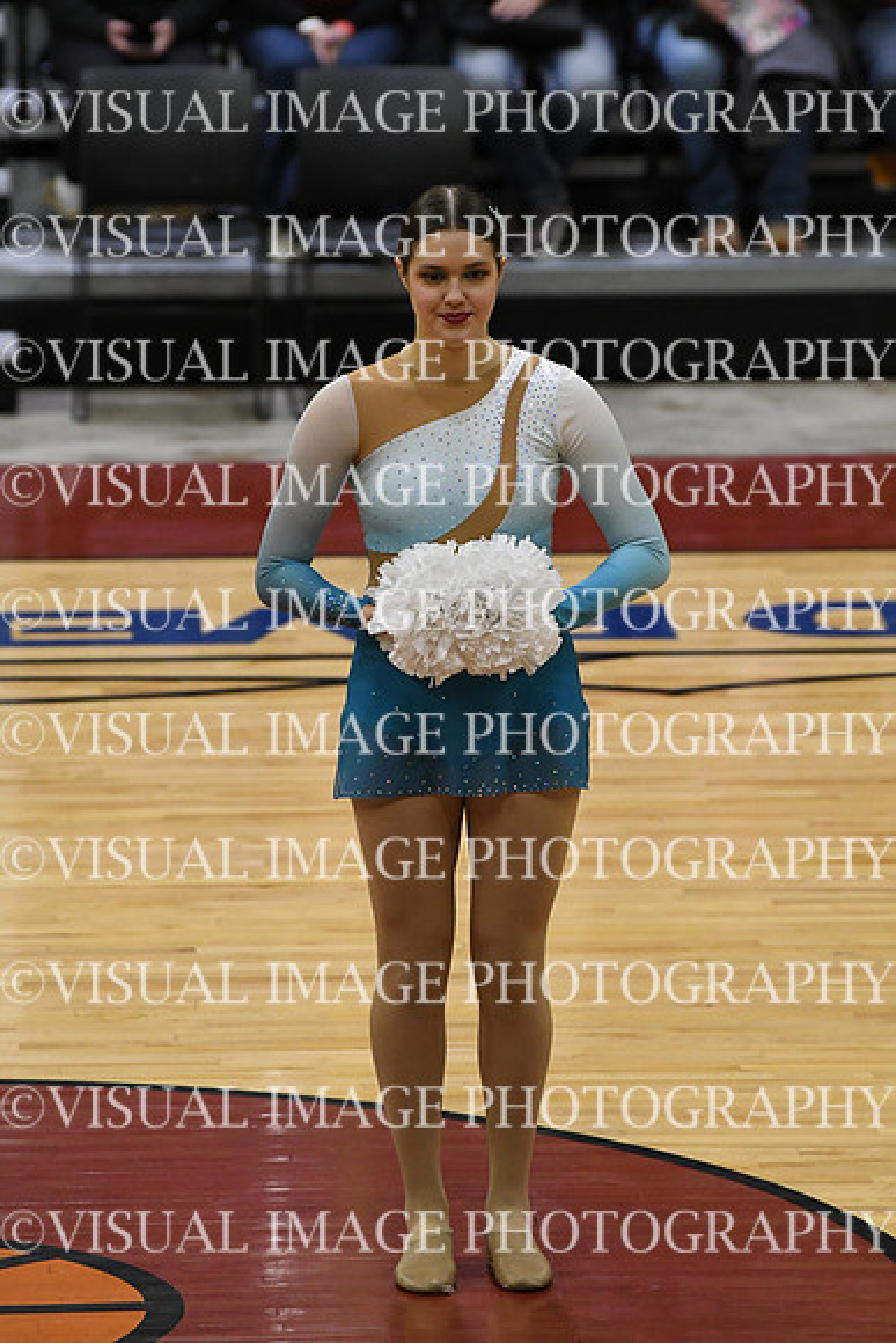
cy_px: 672
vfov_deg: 6.9
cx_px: 448
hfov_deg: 4.6
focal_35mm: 300
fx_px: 11192
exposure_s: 1/500
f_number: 4
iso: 4000
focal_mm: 200
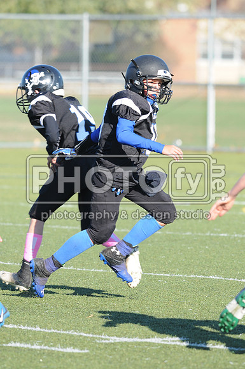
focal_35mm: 450
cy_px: 184
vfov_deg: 4.6
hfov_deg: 3.0
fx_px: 4607
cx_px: 122
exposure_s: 1/500
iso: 200
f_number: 5.6
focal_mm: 300
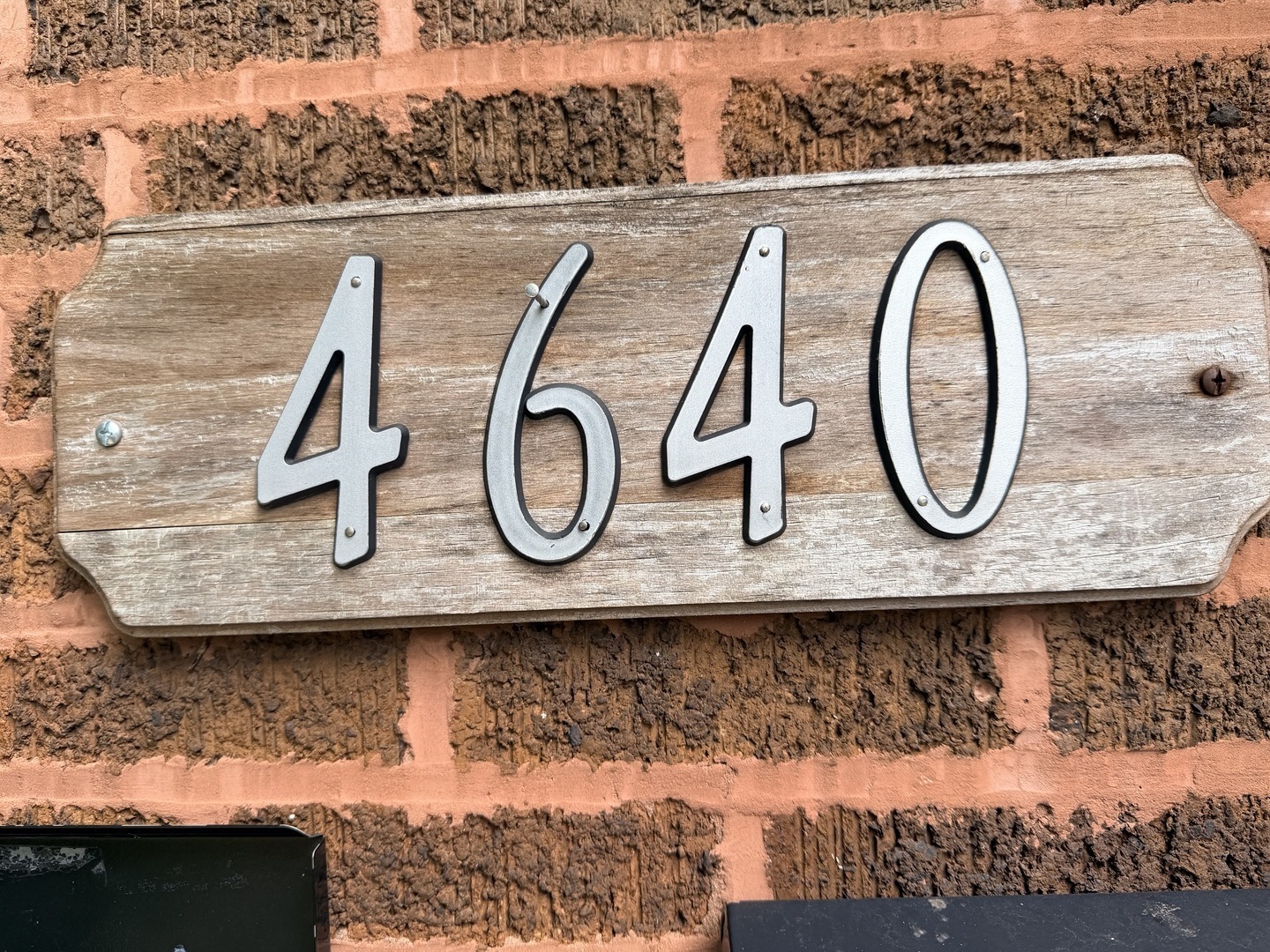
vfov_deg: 56.8
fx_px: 881
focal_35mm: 24
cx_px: 635
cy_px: 476
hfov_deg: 71.6
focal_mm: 6.76
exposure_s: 1/715
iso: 80
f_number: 1.78
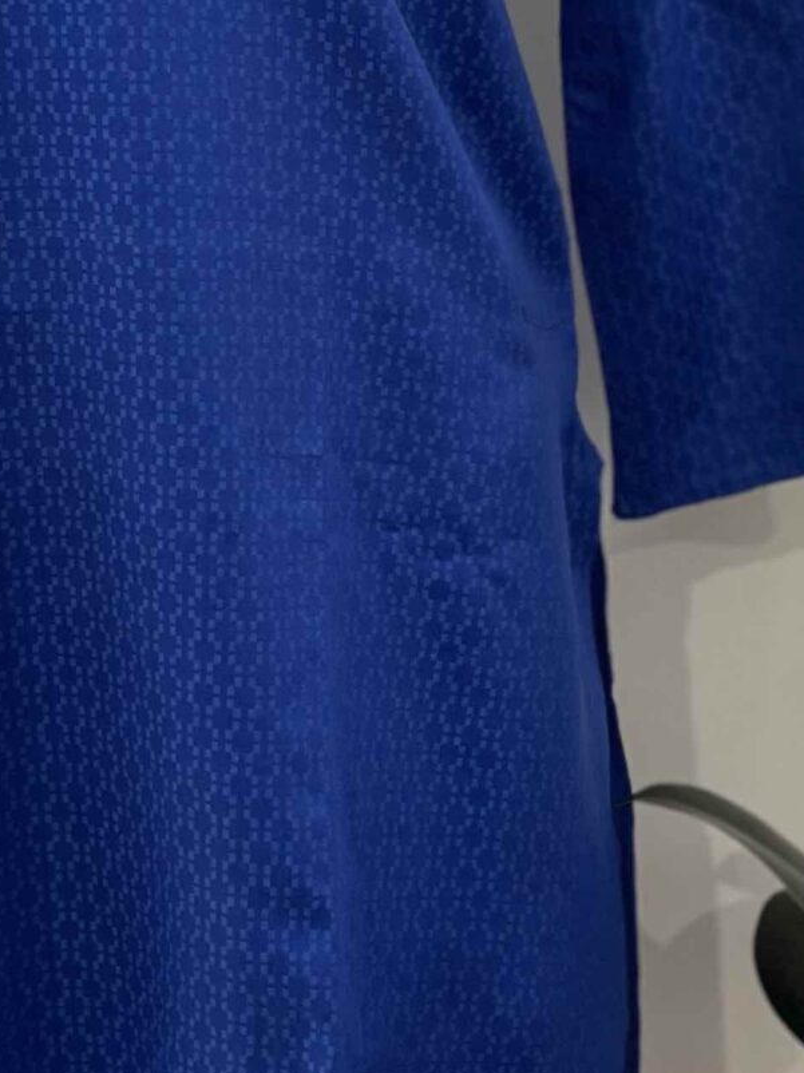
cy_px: 300
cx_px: 151
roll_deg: +4.2
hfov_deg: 17.6
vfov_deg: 23.4
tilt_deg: -12.0
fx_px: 2572
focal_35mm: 83
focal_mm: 4.2
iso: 160
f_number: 1.6
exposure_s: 1/50
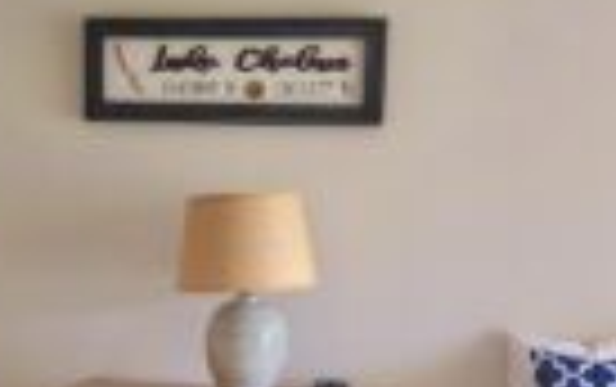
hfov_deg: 28.7
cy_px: 324
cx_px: 184
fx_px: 1193
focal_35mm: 71
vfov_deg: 18.2
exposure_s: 1/120
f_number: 1.8
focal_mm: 6.4
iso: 250
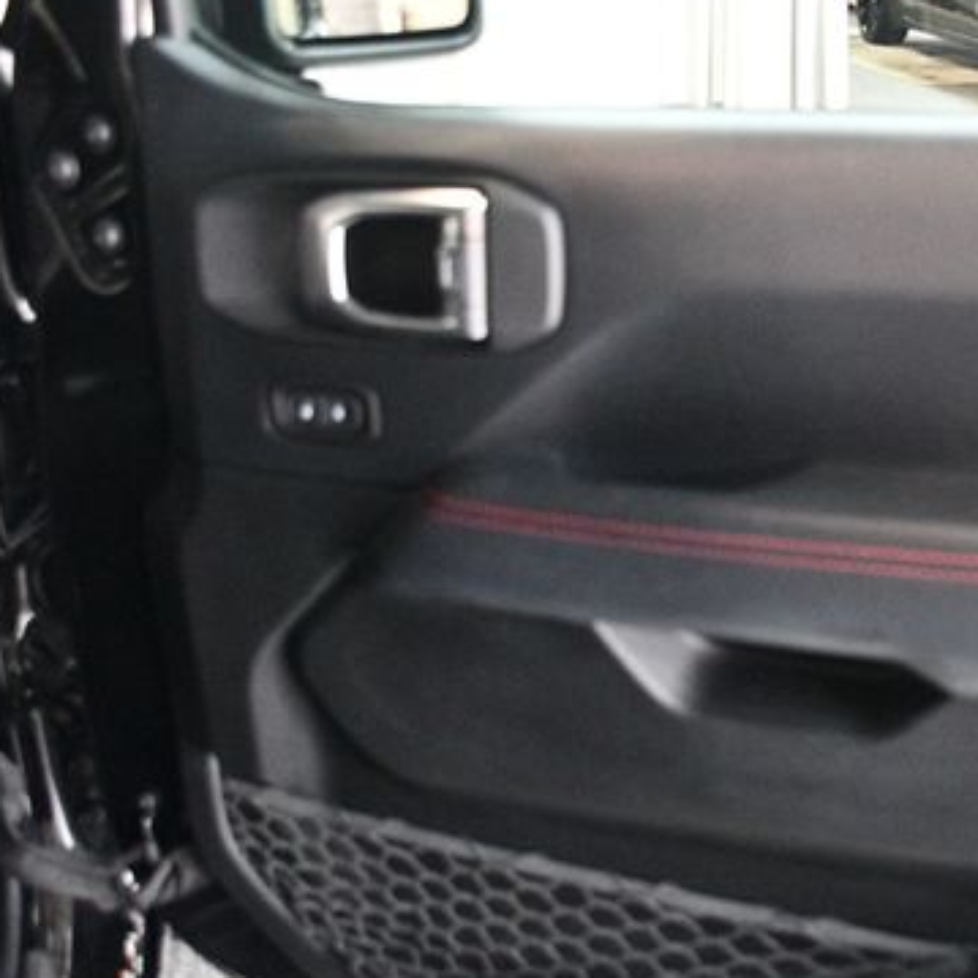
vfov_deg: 34.0
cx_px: 725
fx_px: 1598
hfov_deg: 33.4
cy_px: 548
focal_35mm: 50
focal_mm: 22
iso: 5600
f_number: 3.5
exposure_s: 1/60
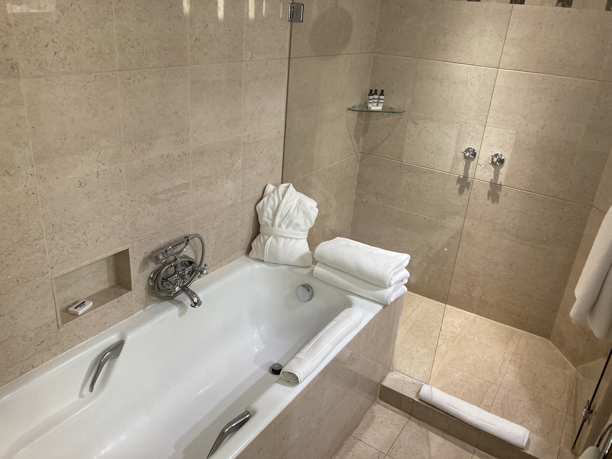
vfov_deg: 49.7
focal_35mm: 28
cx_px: 306
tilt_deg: -22.3
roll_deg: -4.2
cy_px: 230
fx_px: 495
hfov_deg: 63.4
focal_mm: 3.99
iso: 100
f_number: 1.8
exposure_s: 1/50
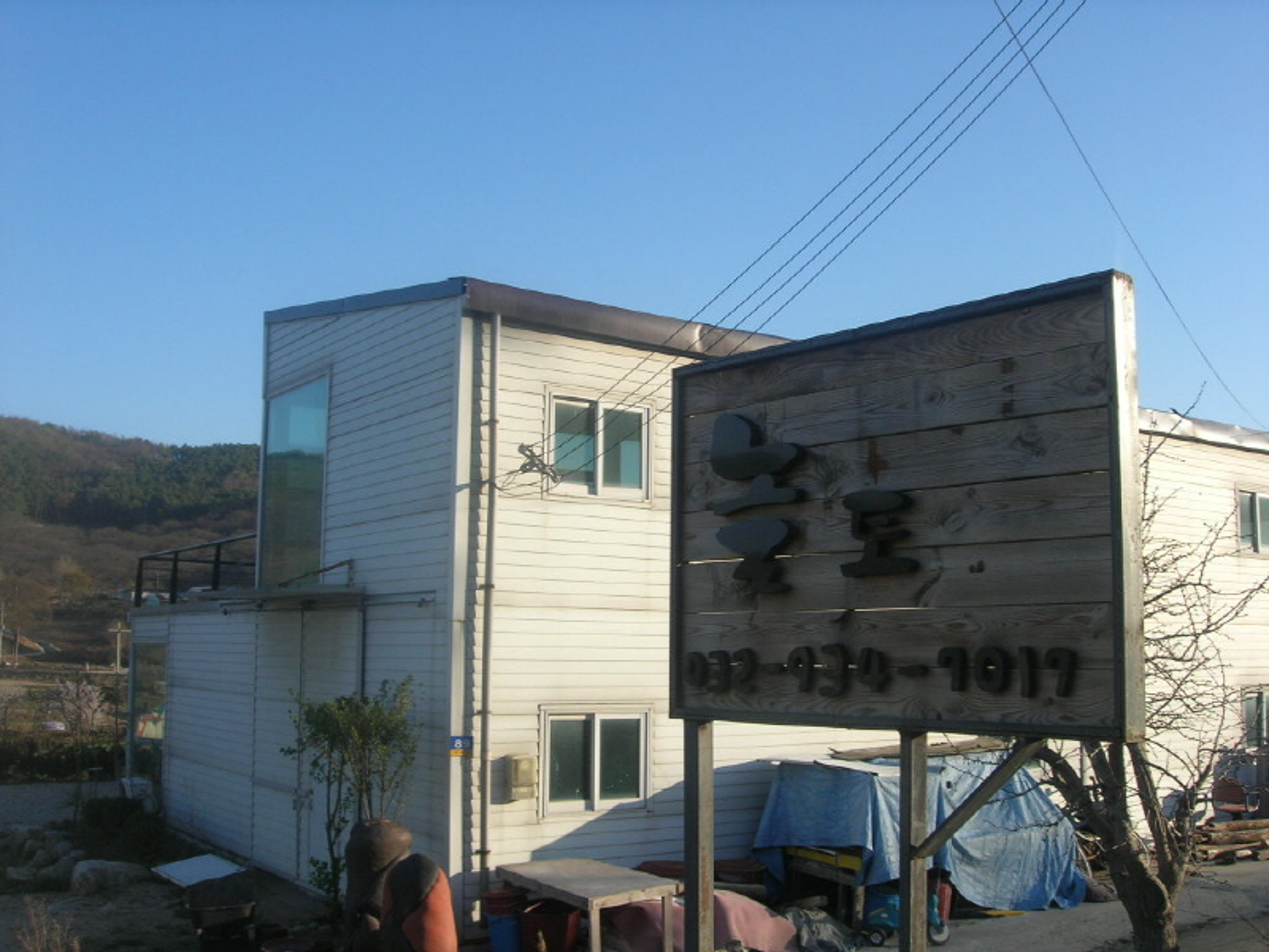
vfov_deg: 37.7
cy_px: 476
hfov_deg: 49.0
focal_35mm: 38
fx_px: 1393
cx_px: 634
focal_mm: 7.8
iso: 64
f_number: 4.8
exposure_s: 1/347
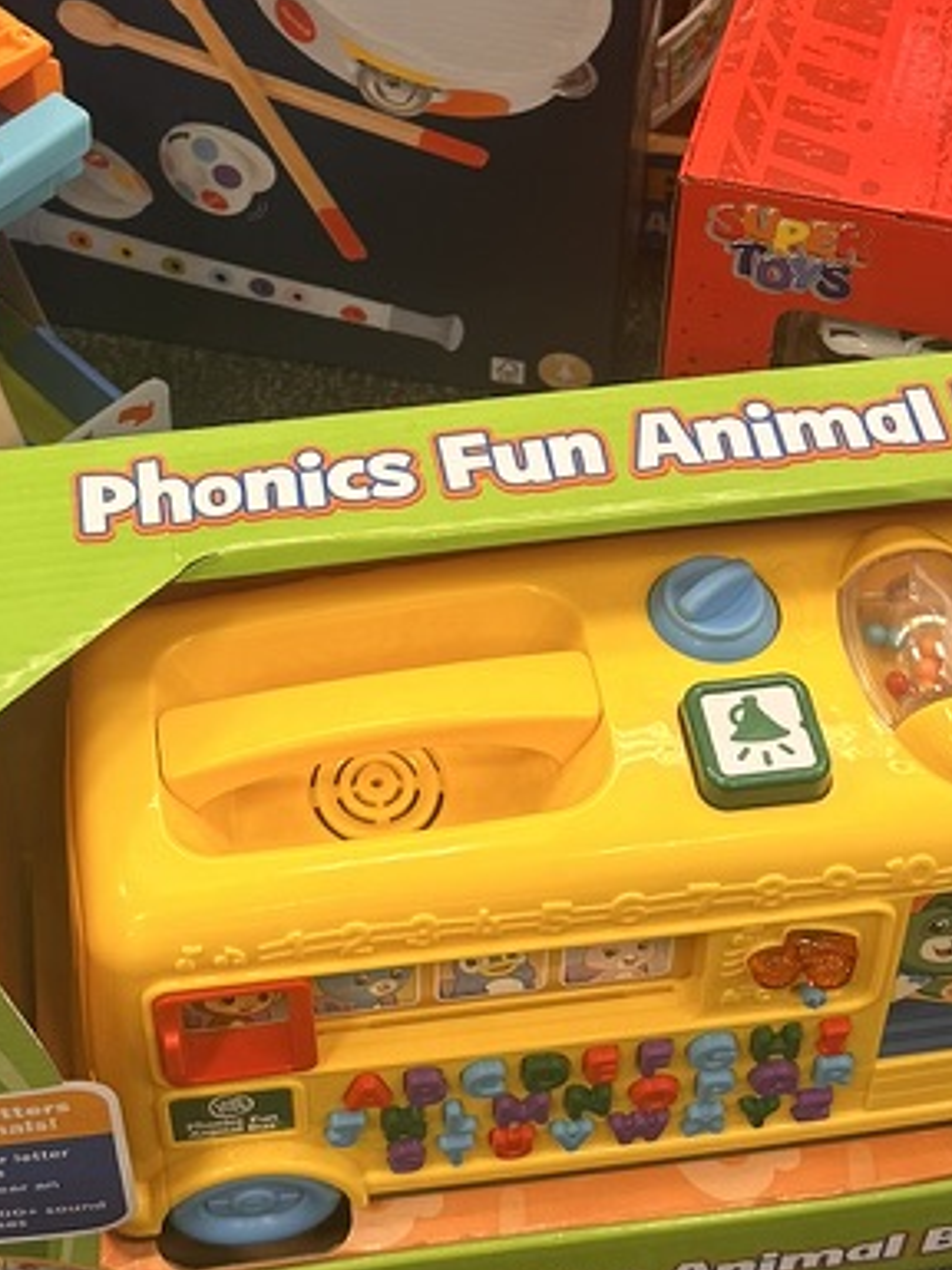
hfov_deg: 22.8
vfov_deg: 29.7
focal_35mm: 64
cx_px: 331
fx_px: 2347
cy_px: 281
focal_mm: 6.86
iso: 125
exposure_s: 1/120
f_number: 1.78
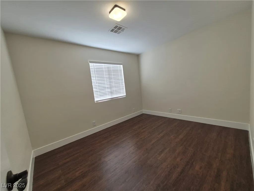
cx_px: 127
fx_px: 95
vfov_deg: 89.9
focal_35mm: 13
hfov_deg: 106.2
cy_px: 96
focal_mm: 1.74
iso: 50
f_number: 2.2
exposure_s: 1/60
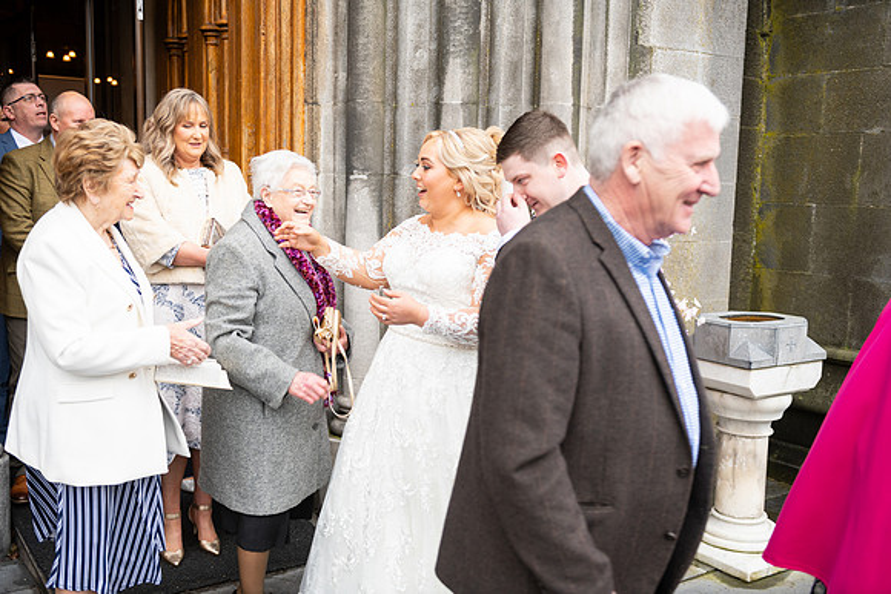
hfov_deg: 50.7
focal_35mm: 38
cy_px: 297
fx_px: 941
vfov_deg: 35.1
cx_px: 446
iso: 125
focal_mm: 38
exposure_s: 1/160
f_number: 3.5
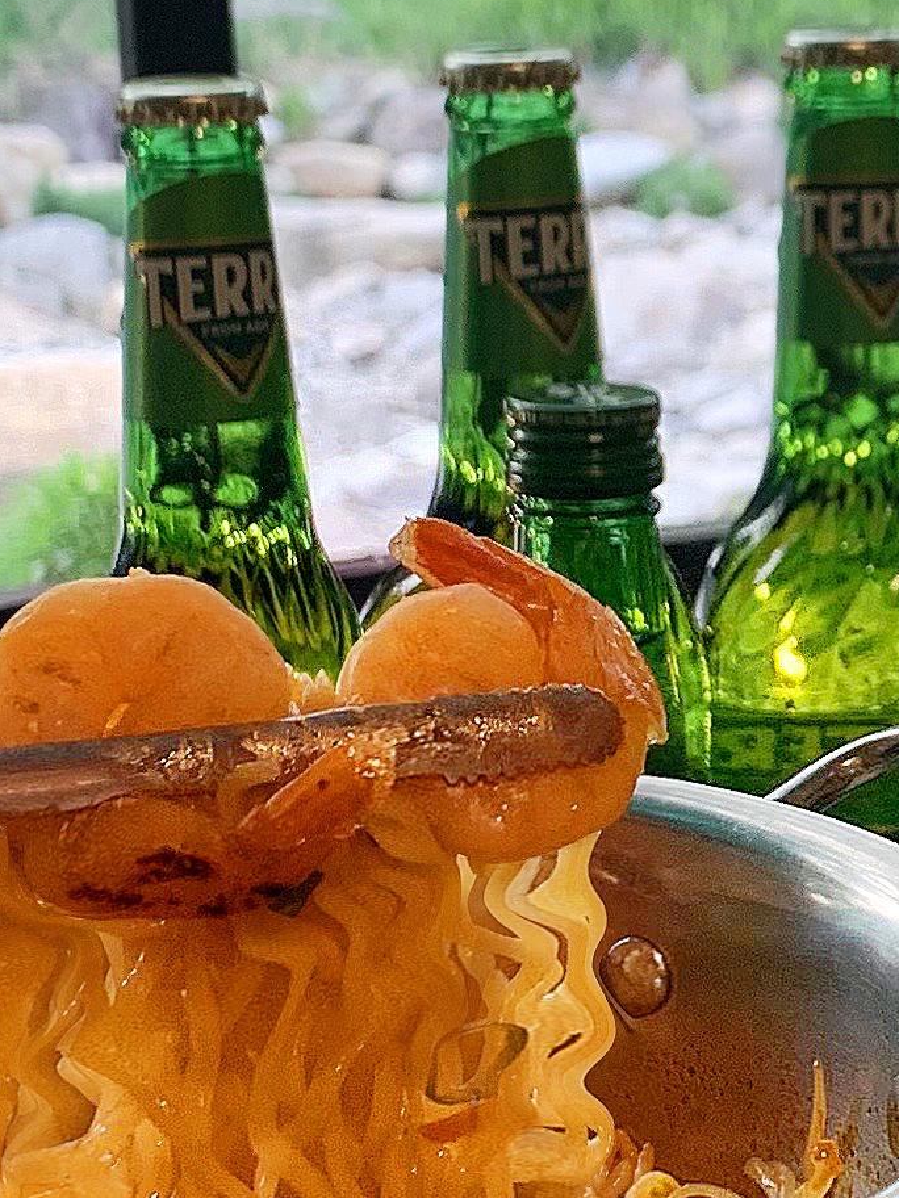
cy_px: 569
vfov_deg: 17.1
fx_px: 3982
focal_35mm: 115
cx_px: 869
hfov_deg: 12.7
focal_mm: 4.25
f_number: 1.8
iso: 50
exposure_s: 1/60
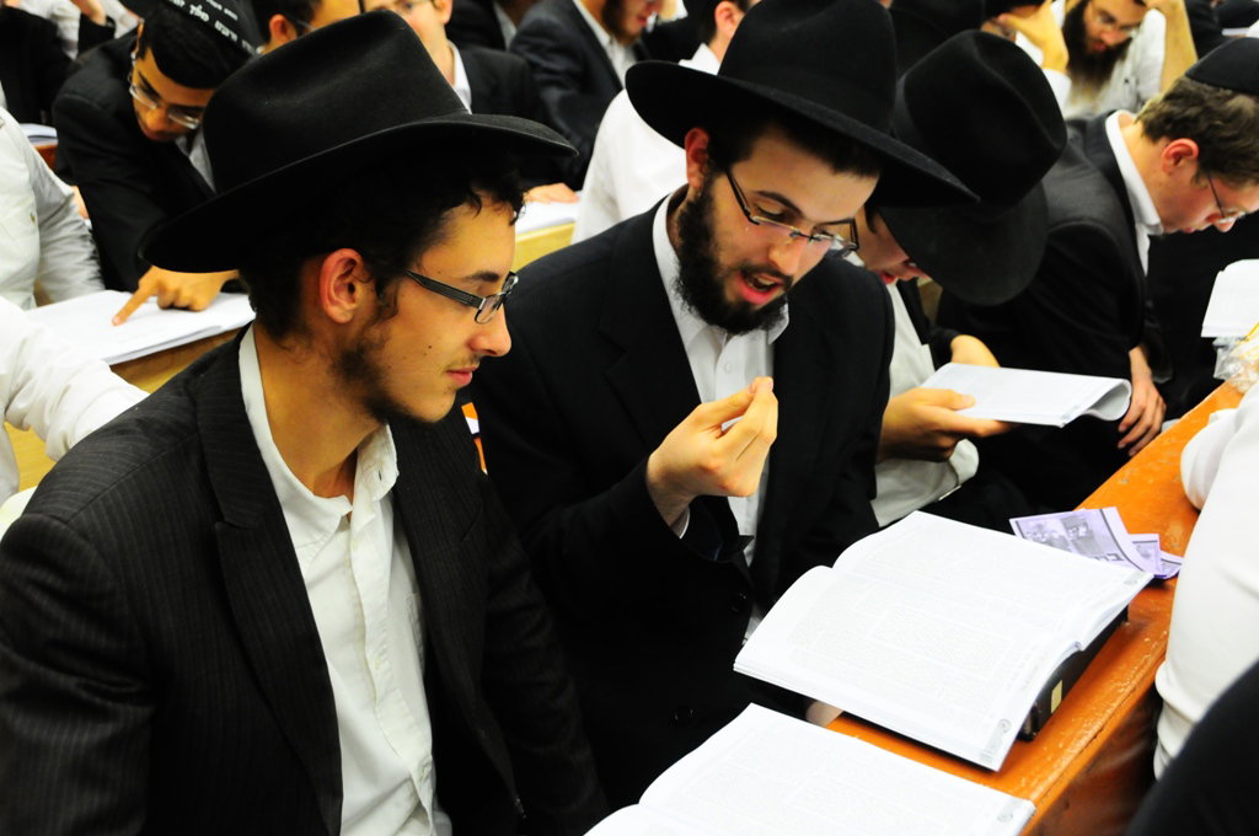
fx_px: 1467
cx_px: 630
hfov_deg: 46.5
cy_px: 418
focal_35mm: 42
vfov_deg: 31.8
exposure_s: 1/40
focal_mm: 28
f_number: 5
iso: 1250
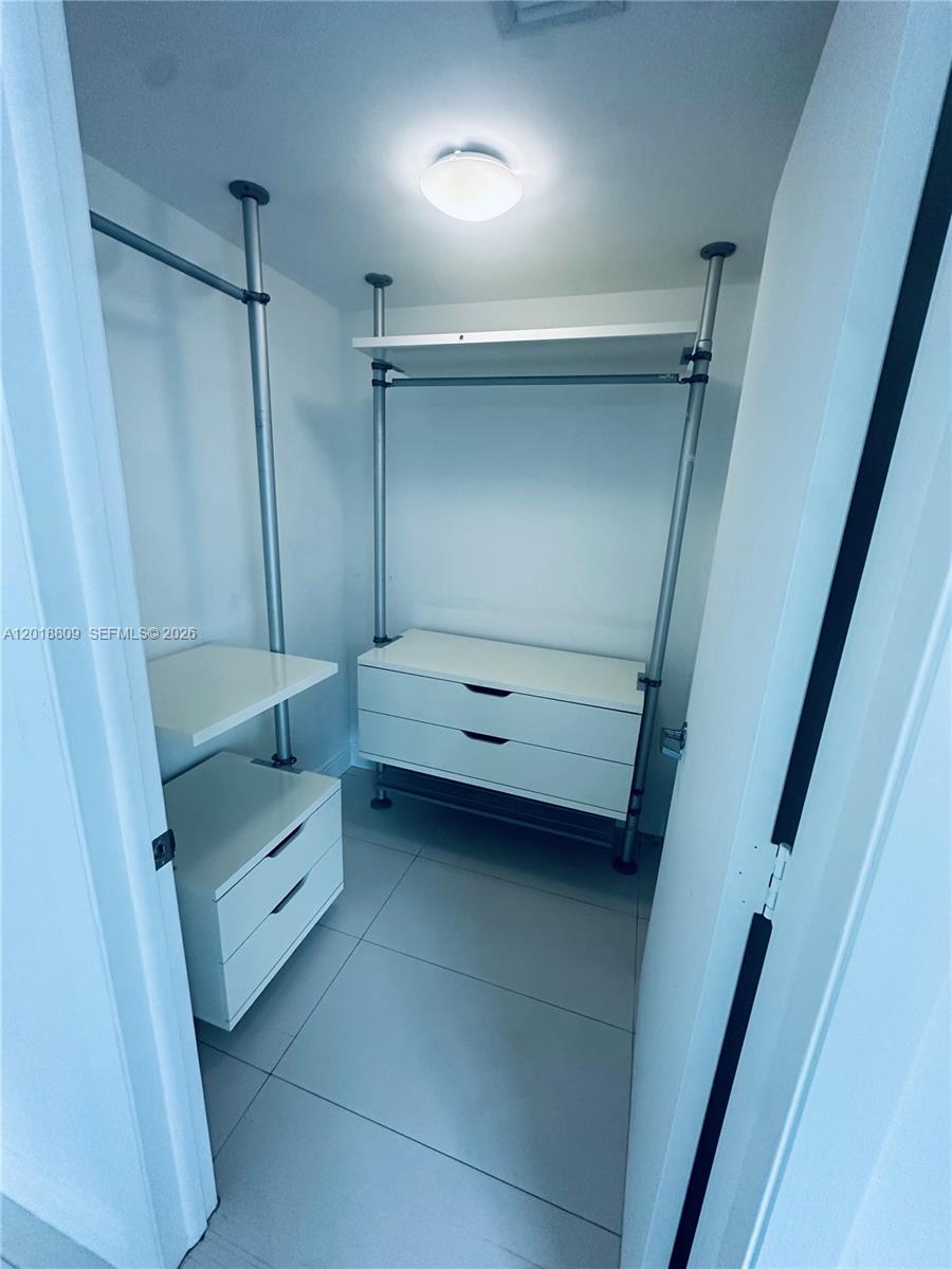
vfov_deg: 102.1
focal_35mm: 14
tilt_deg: -14.8
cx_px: 476
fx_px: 513
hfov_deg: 85.7
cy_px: 634
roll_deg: -4.1
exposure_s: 1/120
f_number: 2.2
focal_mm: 2.22
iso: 250
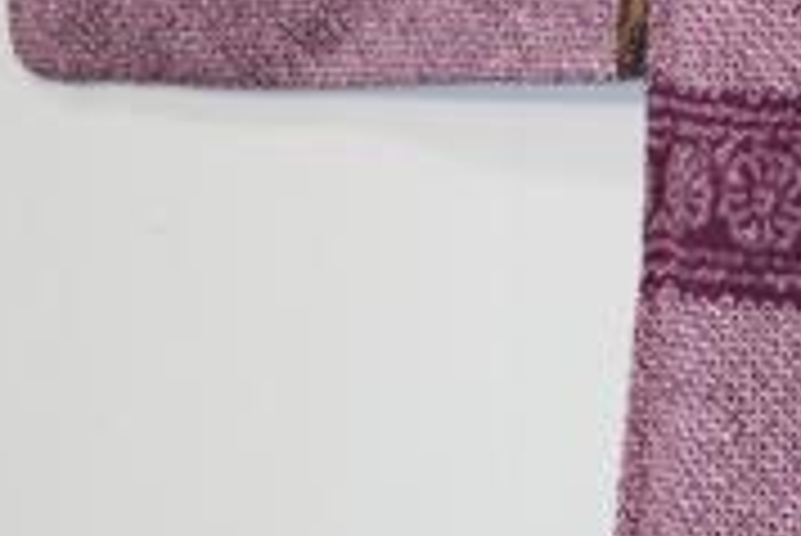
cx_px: 1634
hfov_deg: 8.1
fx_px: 5411
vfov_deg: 5.6
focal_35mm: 243
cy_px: -155
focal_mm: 40
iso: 320
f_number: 4
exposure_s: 1/40
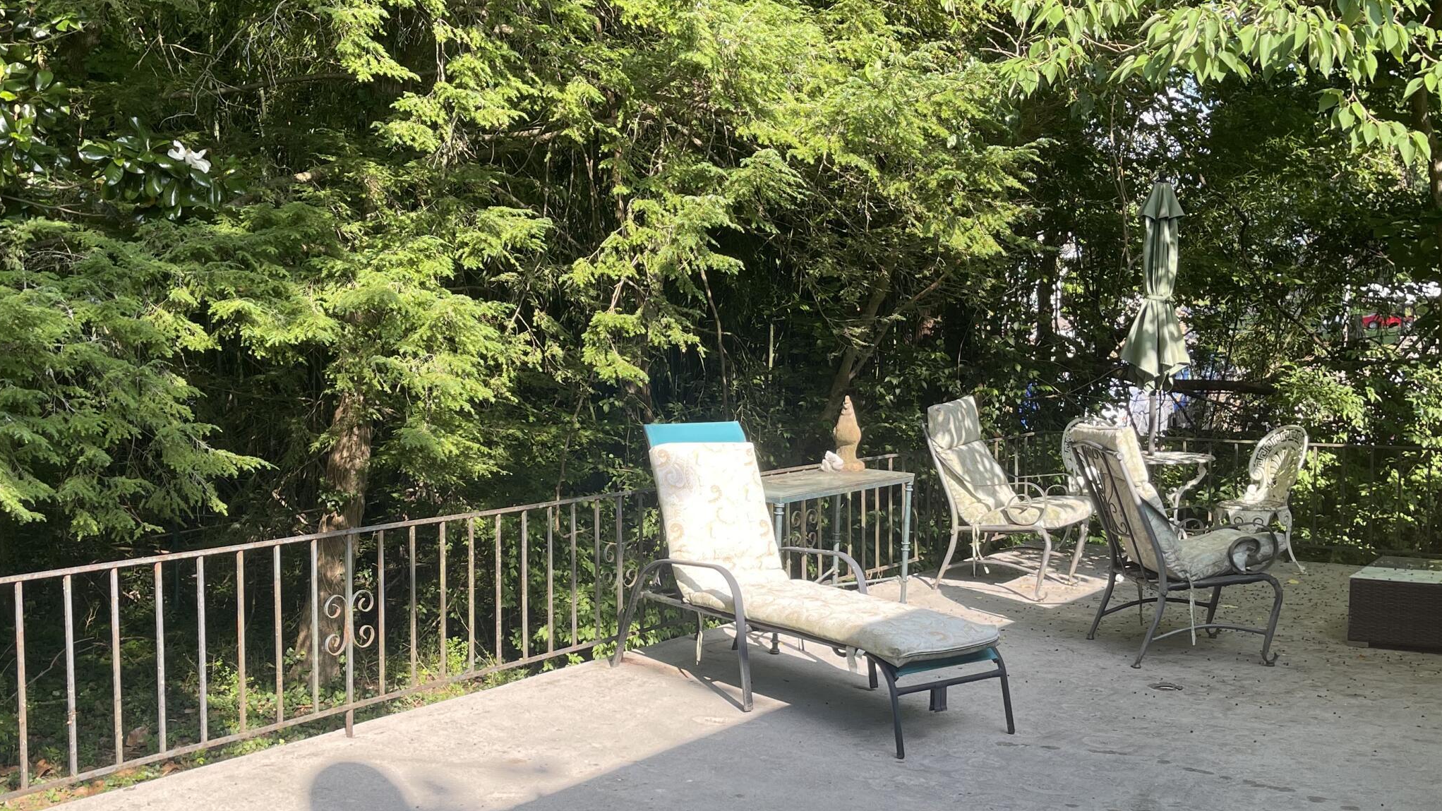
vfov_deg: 29.7
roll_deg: -0.6
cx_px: 679
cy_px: 432
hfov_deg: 50.5
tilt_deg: -4.8
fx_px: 1529
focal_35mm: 40
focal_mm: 5.1
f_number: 1.6
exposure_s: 1/543
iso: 32
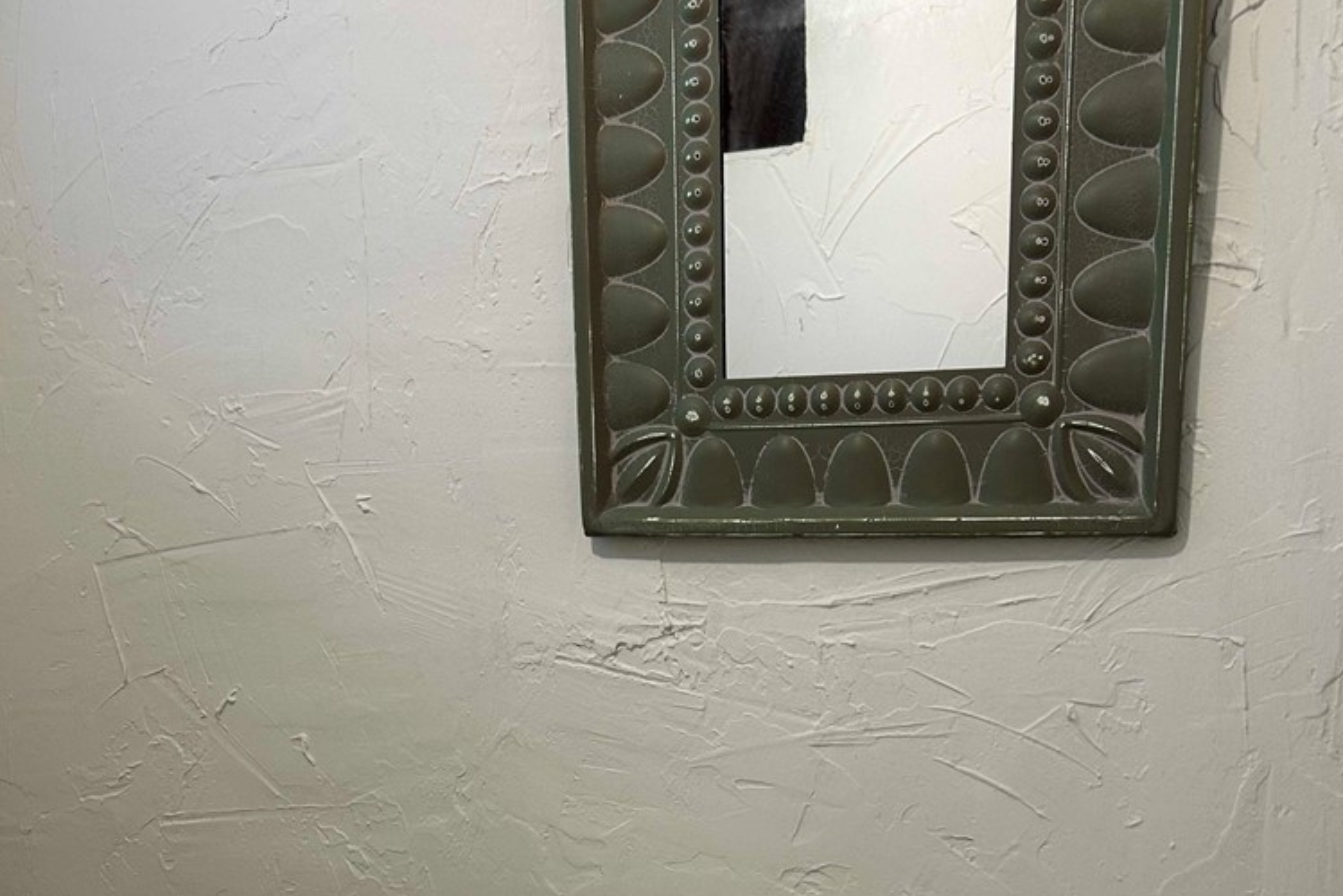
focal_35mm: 37
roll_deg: +1.1
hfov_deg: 51.9
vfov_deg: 34.6
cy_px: 745
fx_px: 1380
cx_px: 675
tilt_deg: -10.1
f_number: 1.5
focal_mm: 5.7
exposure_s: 1/60
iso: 64
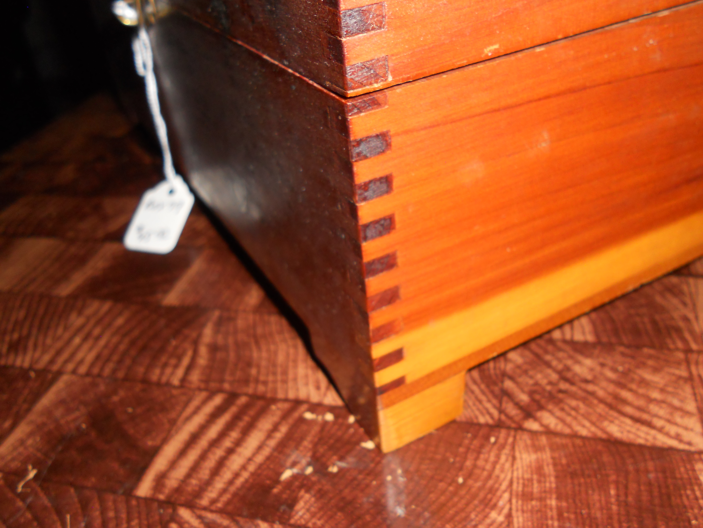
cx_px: 352
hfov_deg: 56.8
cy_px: 264
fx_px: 650
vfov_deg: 44.2
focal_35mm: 32
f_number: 8.8
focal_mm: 5.8
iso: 200
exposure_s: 1/25
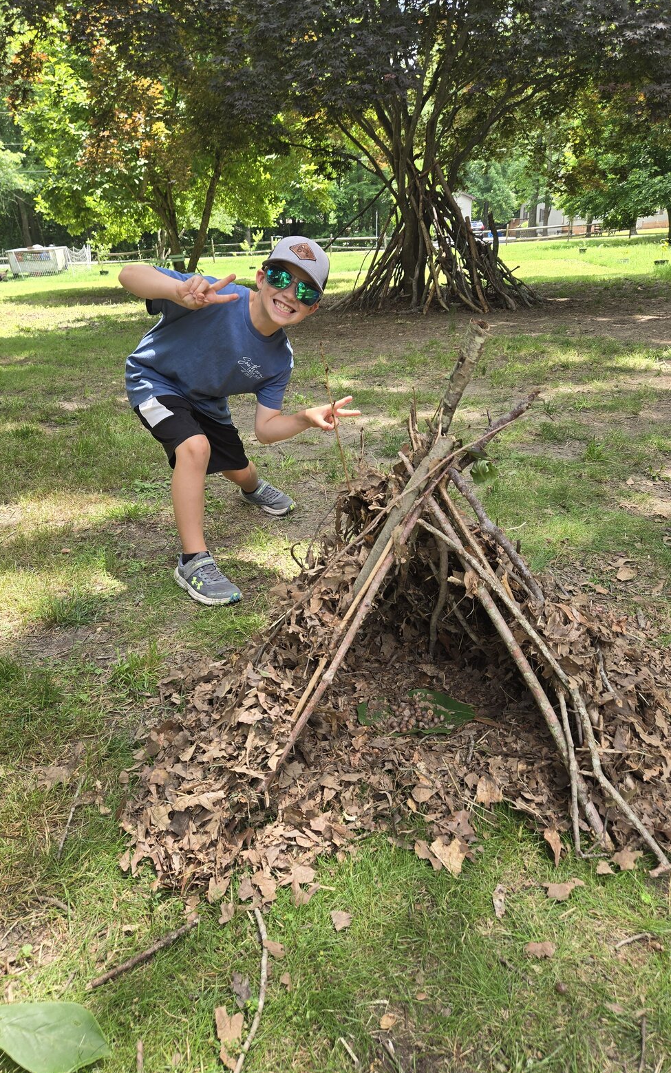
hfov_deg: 49.3
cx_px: 335
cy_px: 543
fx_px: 731
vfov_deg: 72.5
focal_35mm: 25
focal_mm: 5.4
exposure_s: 1/201
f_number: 1.8
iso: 25
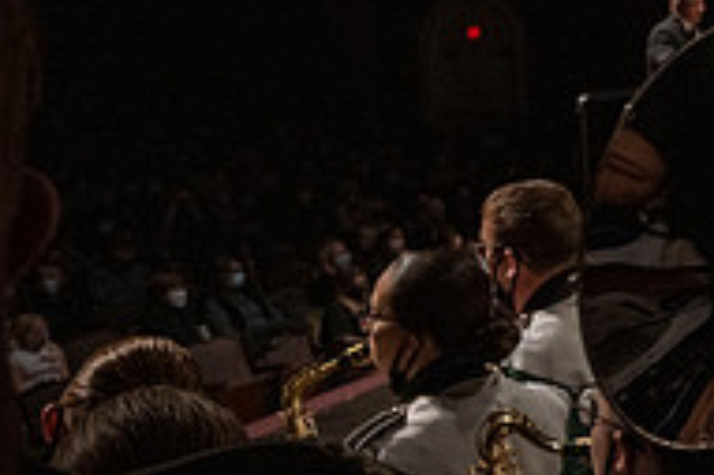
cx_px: 1080
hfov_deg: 22.5
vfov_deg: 18.3
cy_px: 47
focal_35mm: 73
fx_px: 1447
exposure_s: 1/500
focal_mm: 24
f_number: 4
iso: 2500
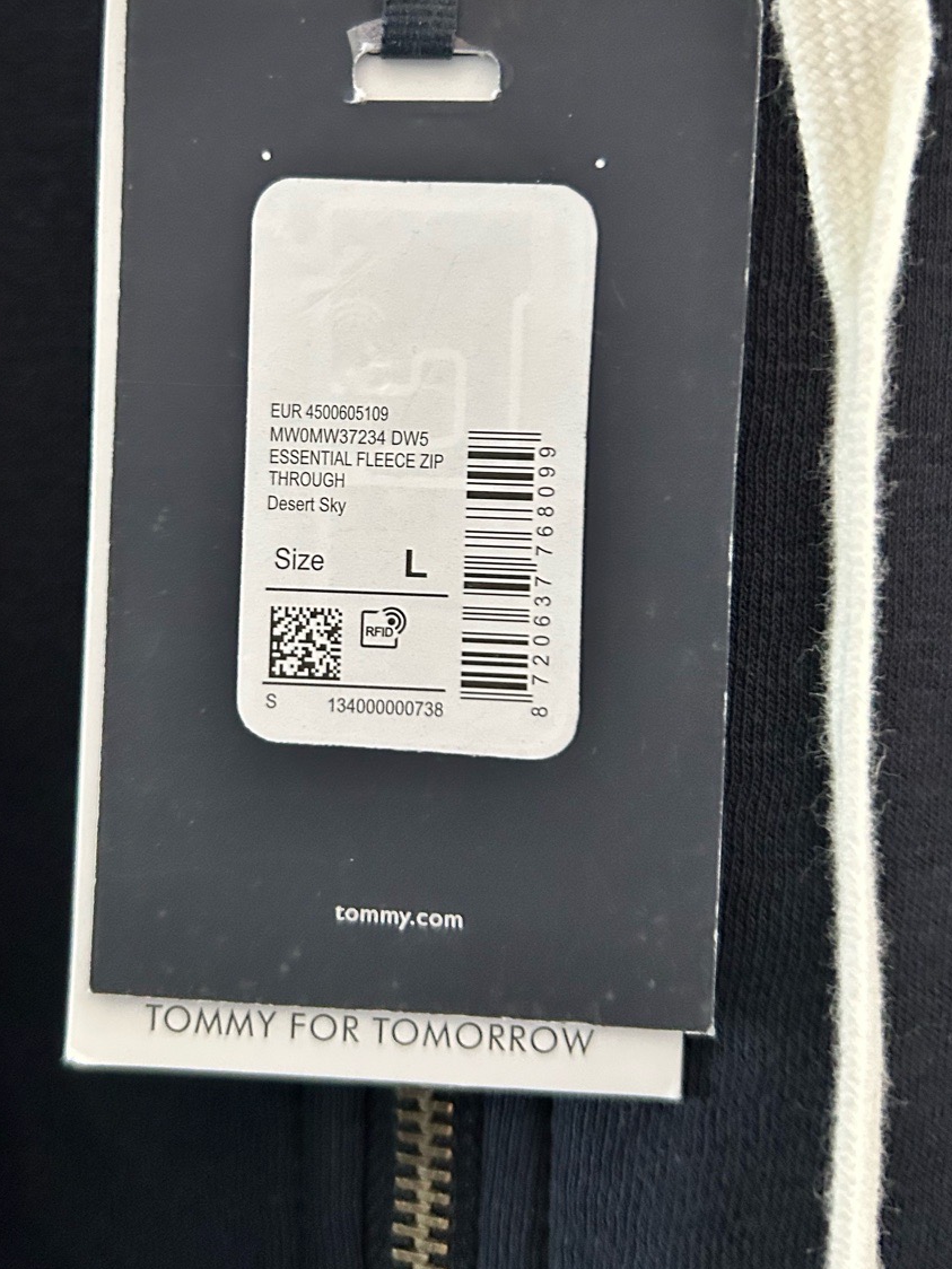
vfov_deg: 49.6
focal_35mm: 37
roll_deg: -1.2
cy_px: 469
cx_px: 378
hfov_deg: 38.5
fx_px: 1357
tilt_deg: -5.4
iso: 500
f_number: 1.5
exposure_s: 1/49
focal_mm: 5.7
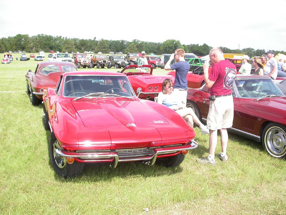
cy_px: 108
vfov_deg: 37.7
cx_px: 143
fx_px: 314
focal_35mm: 38
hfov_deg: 49.0
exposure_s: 1/1000
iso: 100
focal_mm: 7.85
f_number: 2.6
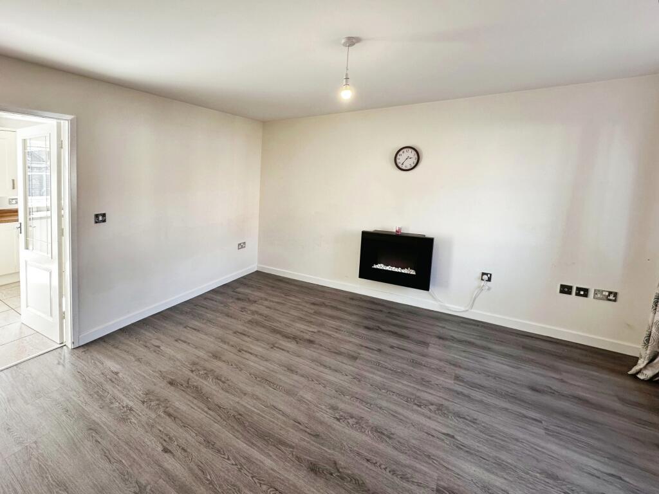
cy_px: 247
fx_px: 267
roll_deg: -0.4
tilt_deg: -8.4
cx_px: 330
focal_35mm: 14
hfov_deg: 102.1
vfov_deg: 85.7
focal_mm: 2.22
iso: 80
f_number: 2.2
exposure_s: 1/99
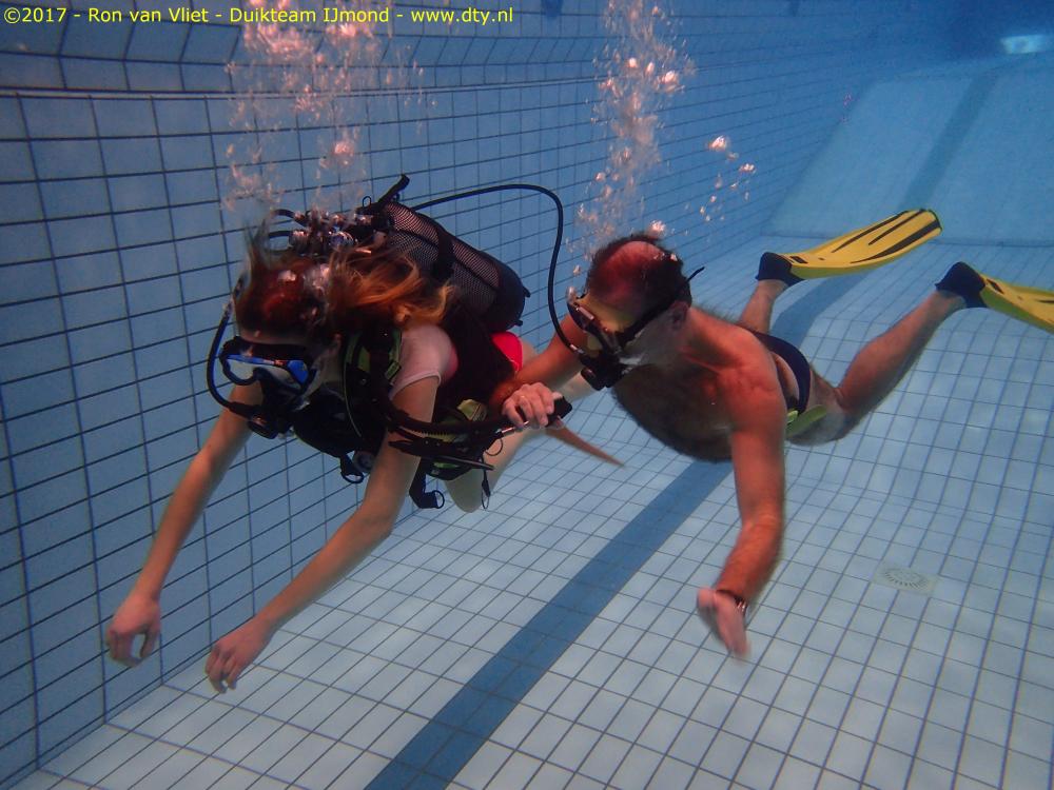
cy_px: 395
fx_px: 761
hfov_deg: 69.4
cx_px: 527
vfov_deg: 54.9
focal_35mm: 25
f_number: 2
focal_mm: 4.5
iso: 250
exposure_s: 1/30
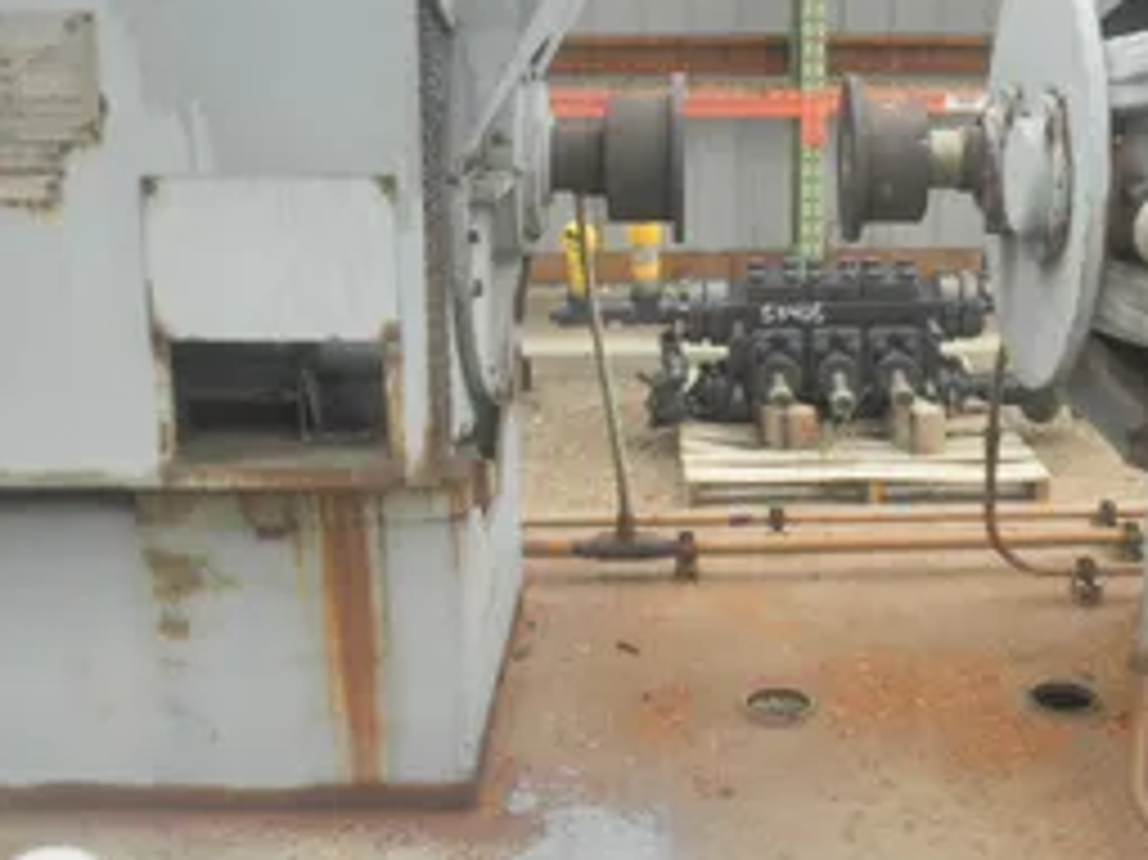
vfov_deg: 32.5
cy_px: 270
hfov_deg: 42.6
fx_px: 1459
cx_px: 729
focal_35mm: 44
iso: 64
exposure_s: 1/250
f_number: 3
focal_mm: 5
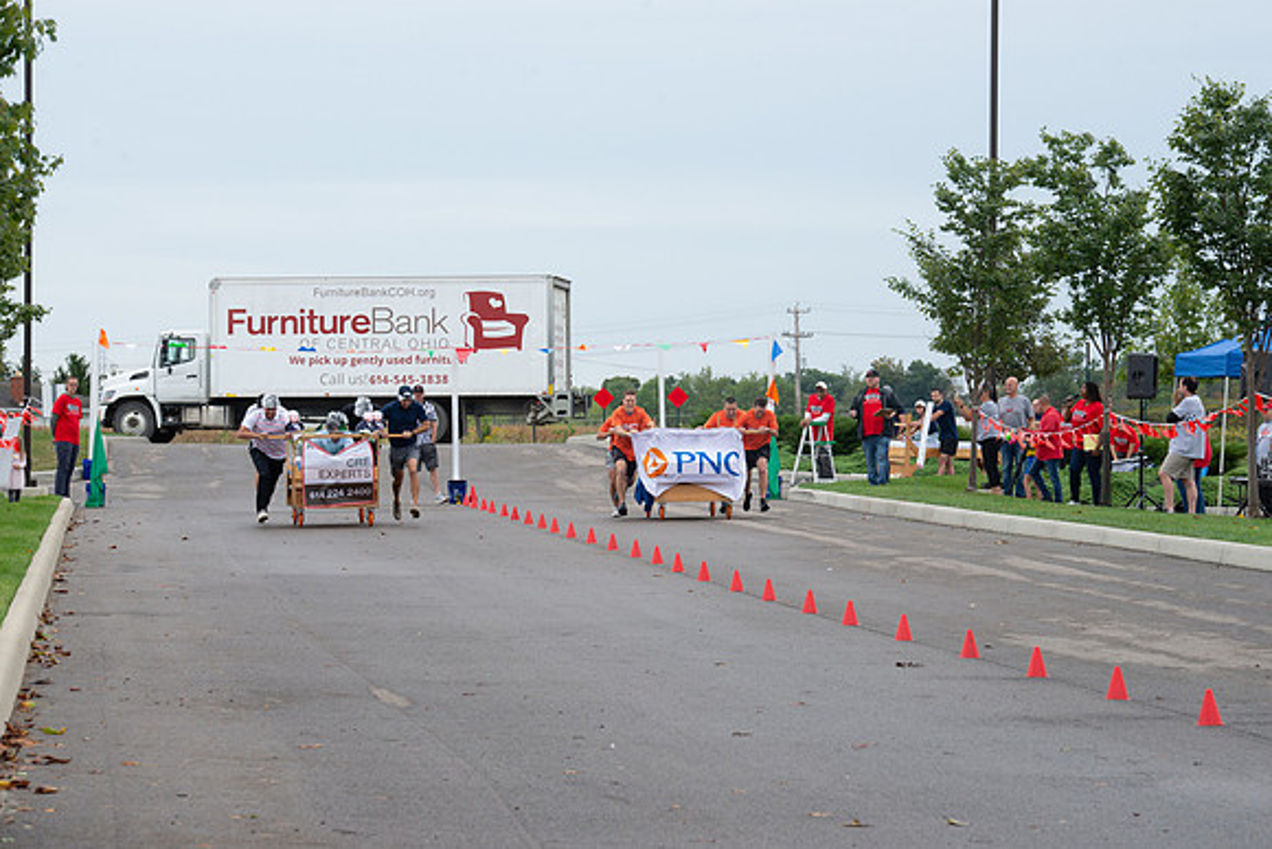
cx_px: 636
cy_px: 424
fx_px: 4866
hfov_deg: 14.9
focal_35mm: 138
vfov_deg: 10.0
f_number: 10
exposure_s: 1/250
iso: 640
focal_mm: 135
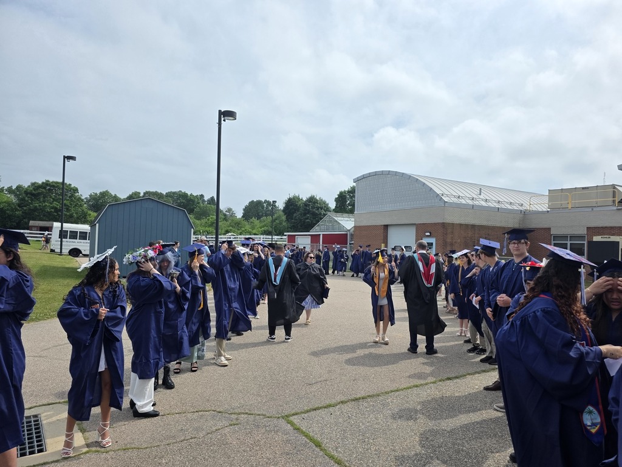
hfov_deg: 73.9
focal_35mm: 23
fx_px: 413
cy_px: 234
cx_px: 311
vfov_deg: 58.9
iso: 80
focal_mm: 6.3
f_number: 1.7
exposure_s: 1/6809
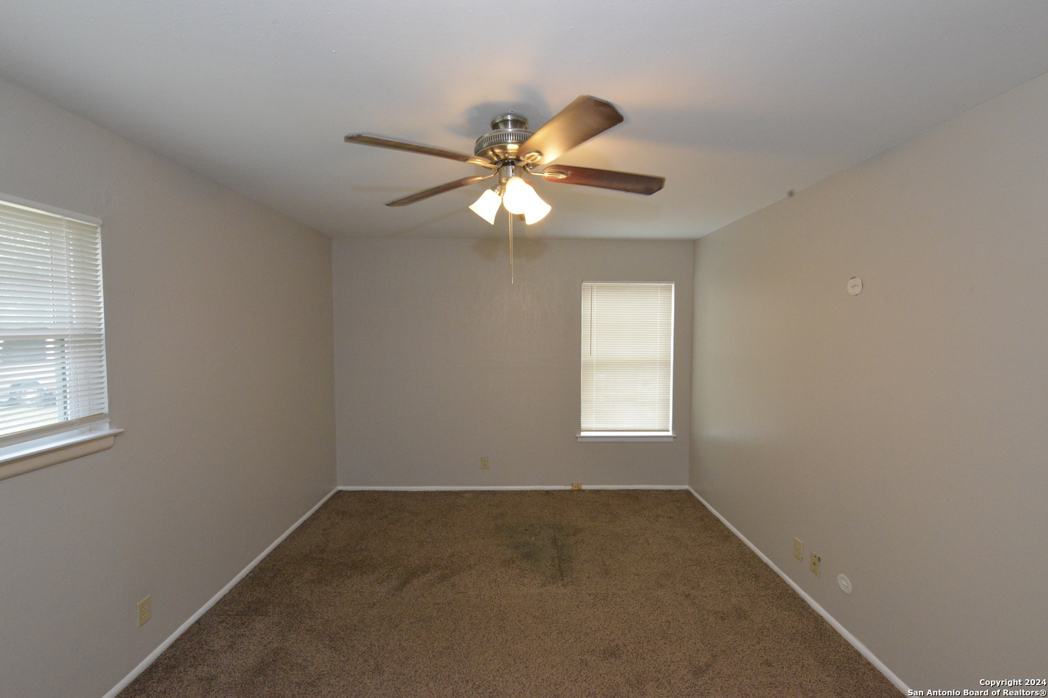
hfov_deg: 104.3
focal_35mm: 14
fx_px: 408
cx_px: 524
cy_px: 349
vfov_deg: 81.2
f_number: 11
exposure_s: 1/125
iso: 6400
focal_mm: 14
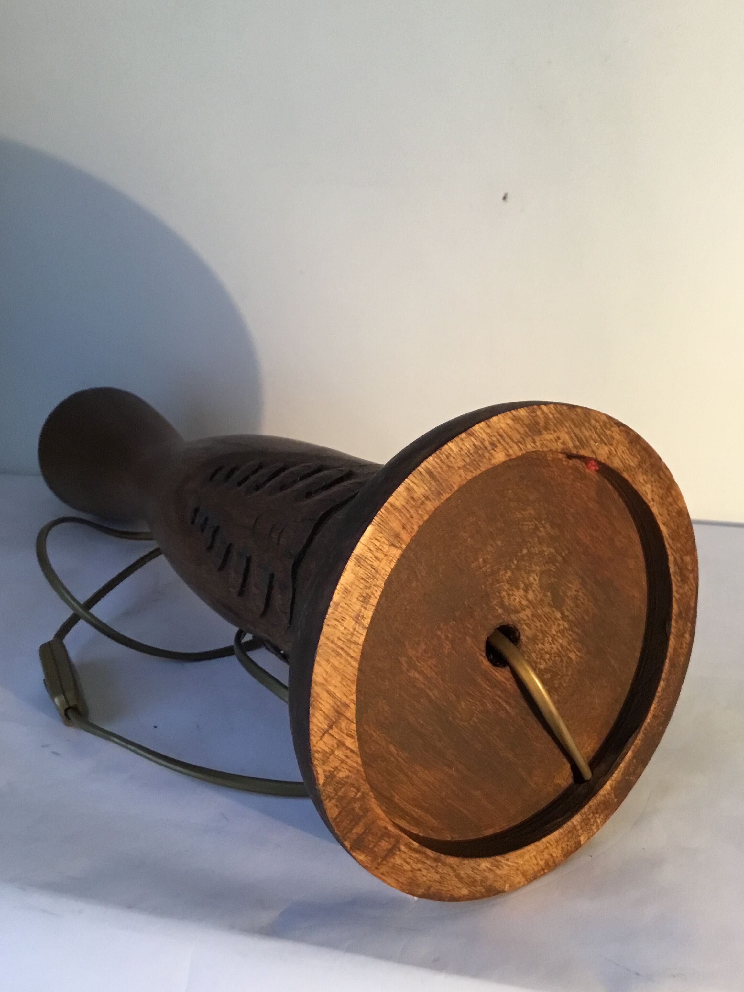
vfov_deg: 55.3
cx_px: 383
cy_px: 509
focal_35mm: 33
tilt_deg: -17.0
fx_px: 946
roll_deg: +2.6
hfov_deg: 42.9
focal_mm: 3.3
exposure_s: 1/33
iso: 160
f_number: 2.4
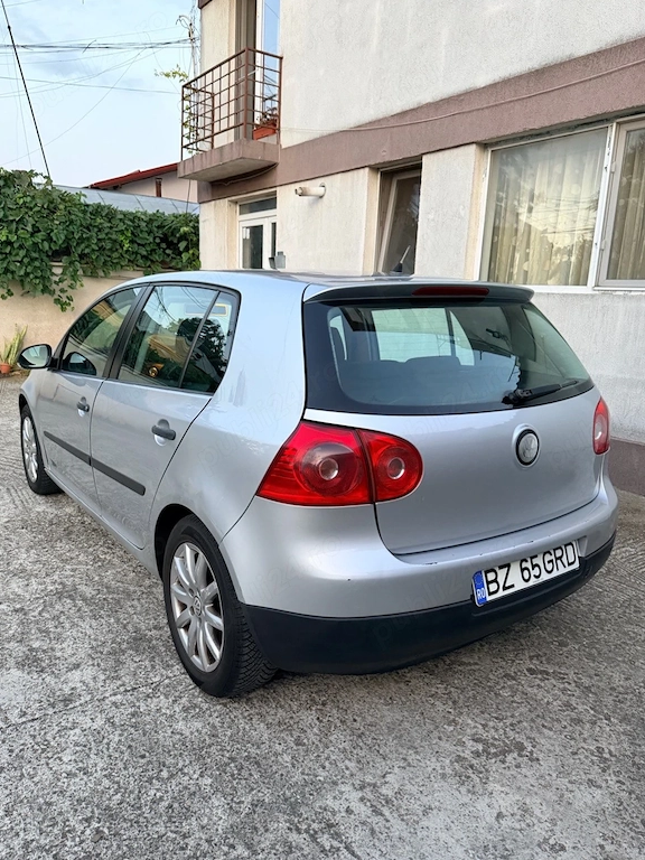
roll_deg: -2.8
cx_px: 314
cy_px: 441
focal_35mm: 25
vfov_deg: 69.4
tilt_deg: -13.1
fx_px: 621
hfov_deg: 54.9
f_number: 1.78
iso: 400
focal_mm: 6.76
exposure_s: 1/60
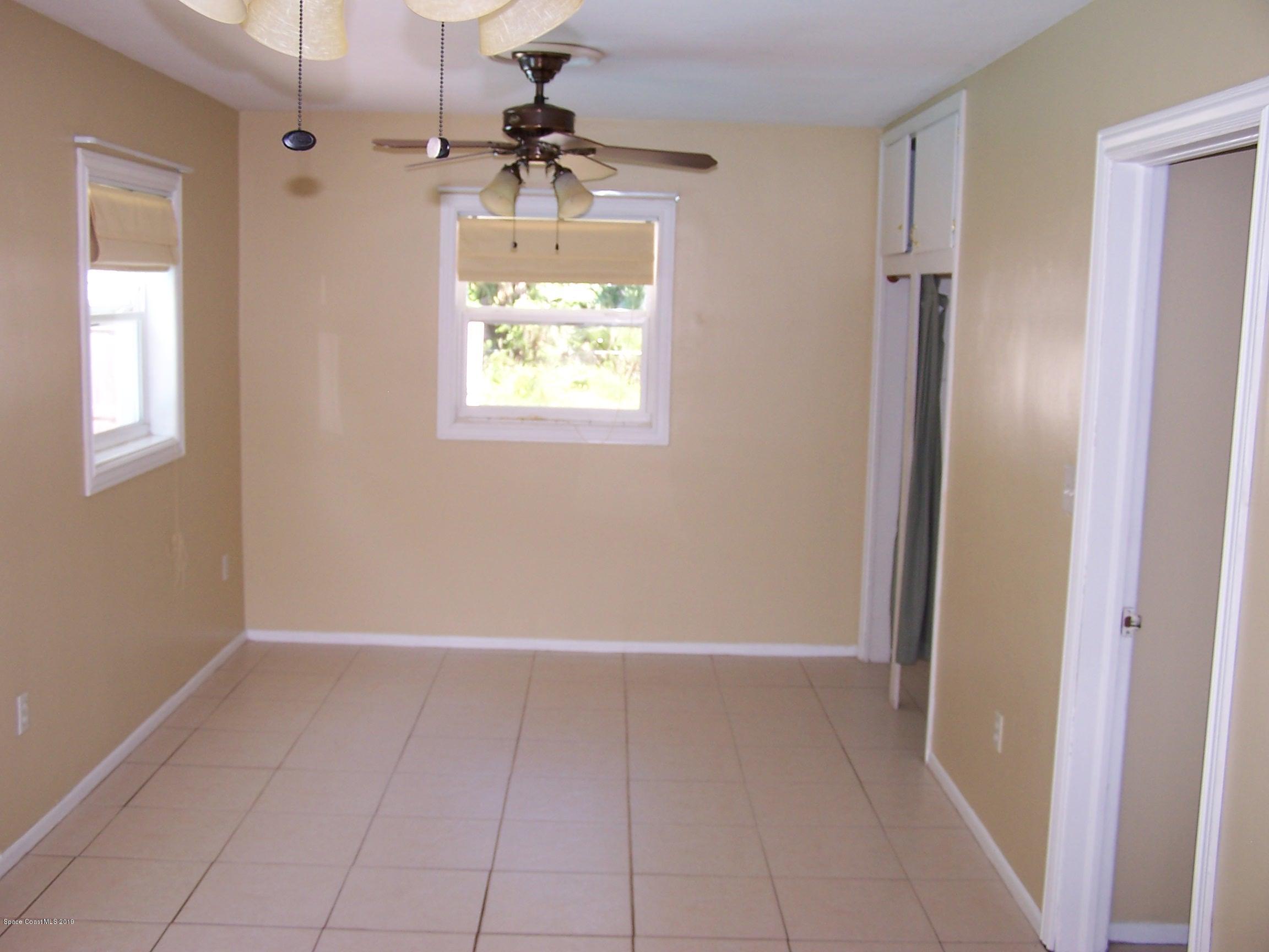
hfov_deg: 49.0
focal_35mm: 38
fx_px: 1393
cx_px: 634
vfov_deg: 37.7
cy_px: 476
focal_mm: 6.3
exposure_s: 1/60
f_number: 2.8
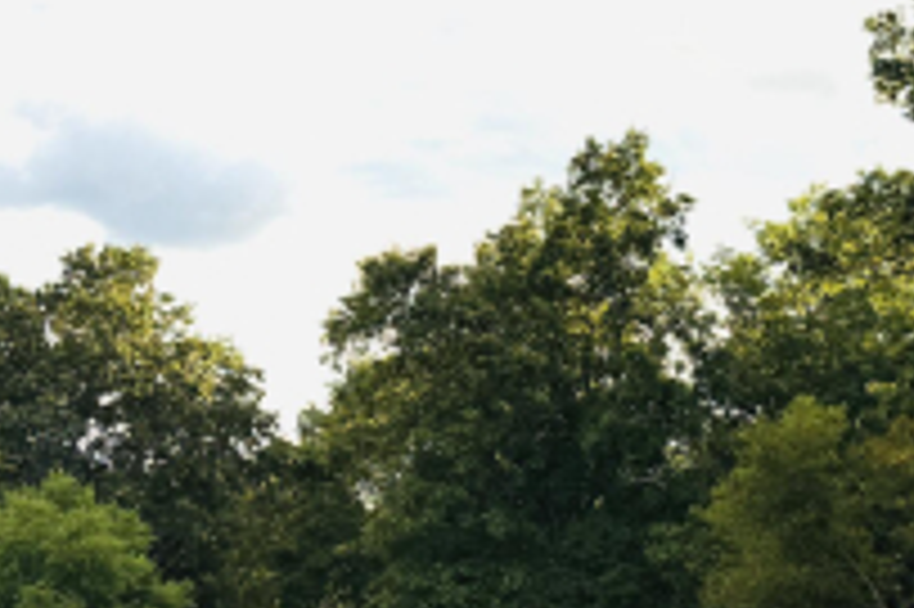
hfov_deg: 24.3
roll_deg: -2.0
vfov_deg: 16.6
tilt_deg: +3.5
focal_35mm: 82
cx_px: 155
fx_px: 2080
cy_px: 432
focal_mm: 6.76
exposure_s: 1/1689
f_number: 1.78
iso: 80
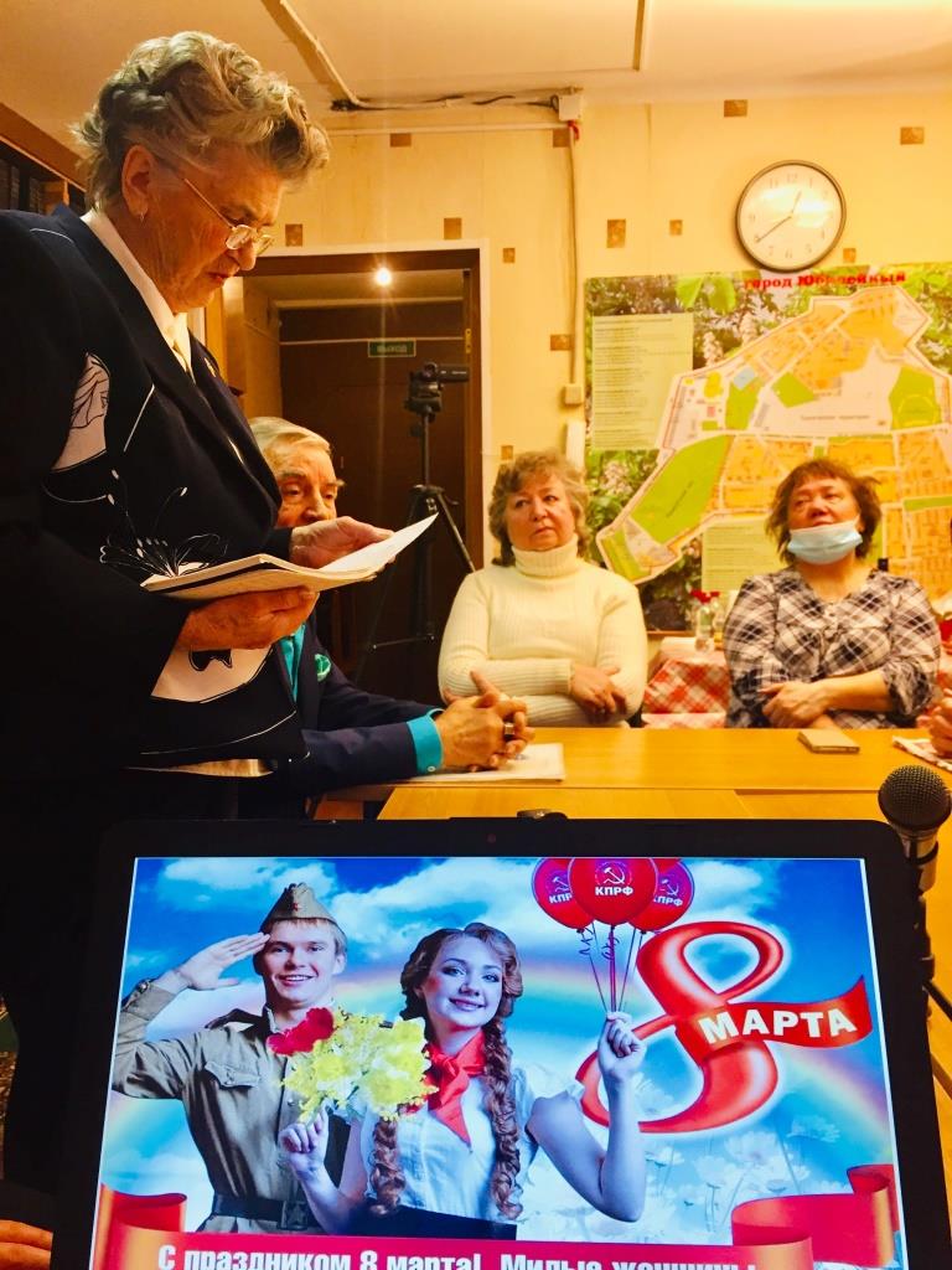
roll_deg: -0.1
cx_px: 476
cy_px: 635
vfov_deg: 61.7
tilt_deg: -4.1
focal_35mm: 29
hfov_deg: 48.2
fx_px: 1063
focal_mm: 4.15
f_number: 2.2
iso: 64
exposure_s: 1/33
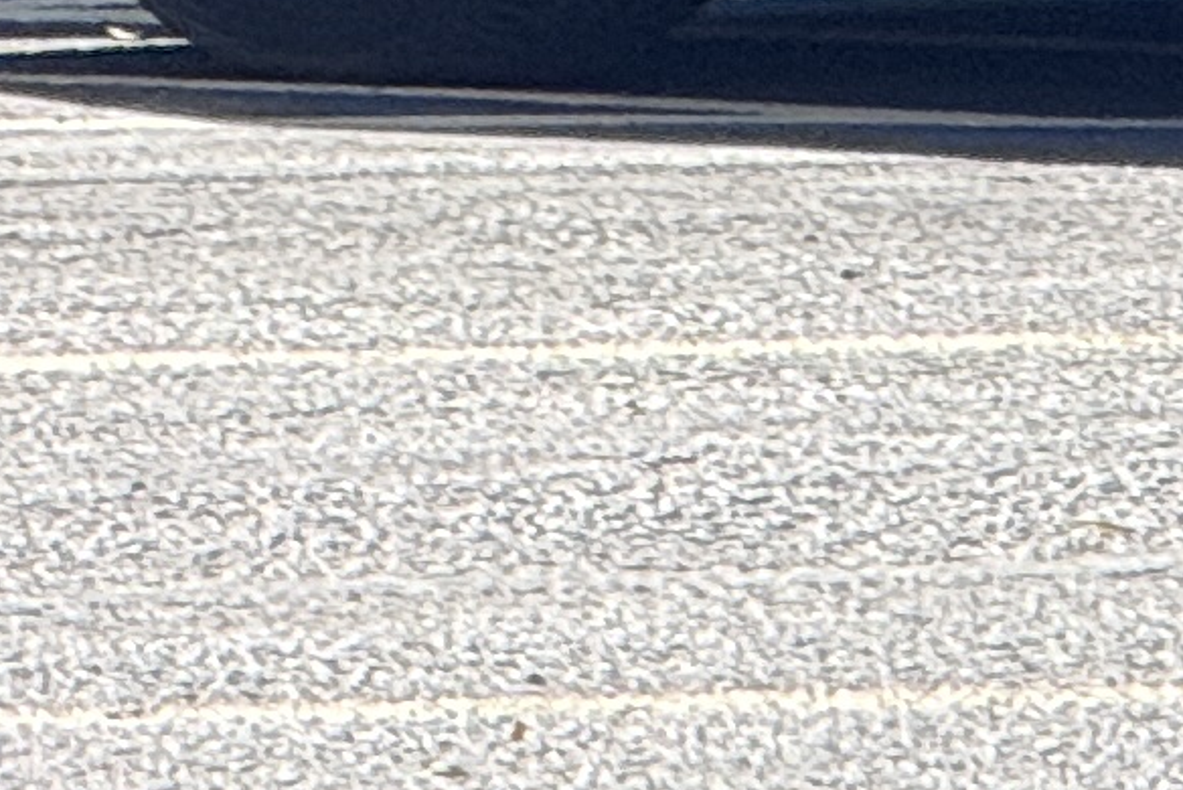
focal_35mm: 861
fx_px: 28306
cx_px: 2870
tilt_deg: +1.1
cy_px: -1845
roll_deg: -0.2
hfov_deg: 2.4
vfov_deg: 1.6
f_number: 2.8
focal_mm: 15.66
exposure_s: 1/541
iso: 64
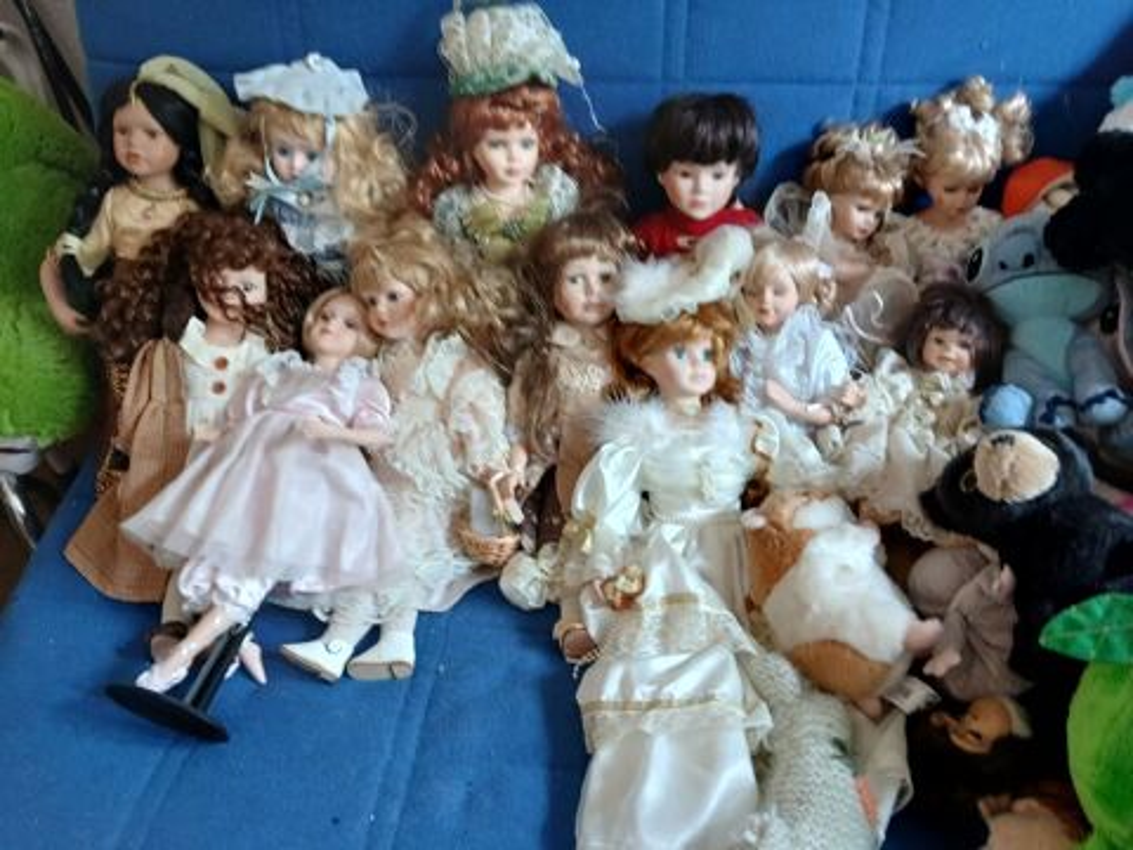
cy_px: 425
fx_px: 851
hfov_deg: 67.3
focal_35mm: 26
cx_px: 566
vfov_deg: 53.1
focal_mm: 3.98
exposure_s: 1/33
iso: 250
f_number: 1.8
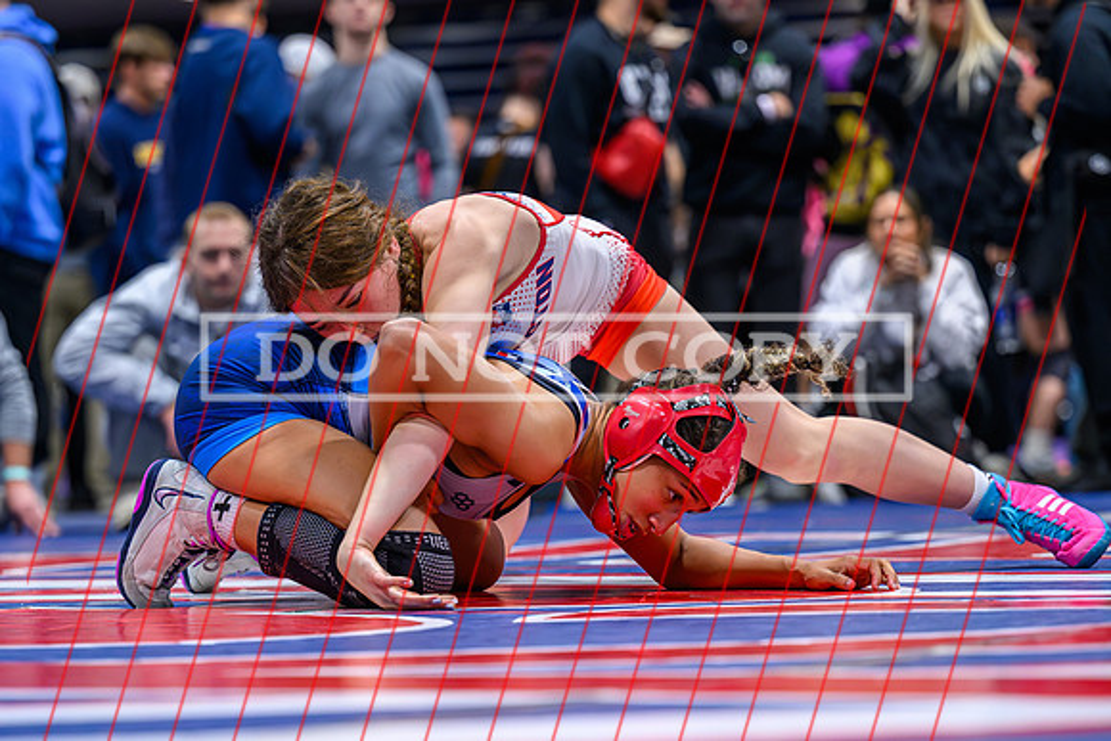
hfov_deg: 13.9
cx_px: 524
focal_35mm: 147
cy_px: 494
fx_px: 4541
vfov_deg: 9.3
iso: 3200
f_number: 2.8
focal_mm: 110
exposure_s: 1/1000
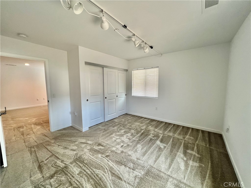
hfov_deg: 106.2
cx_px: 126
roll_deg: +0.4
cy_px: 94
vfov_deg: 89.9
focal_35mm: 13
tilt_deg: -5.1
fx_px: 94
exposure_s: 1/120
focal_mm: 1.57
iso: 125
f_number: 1.8
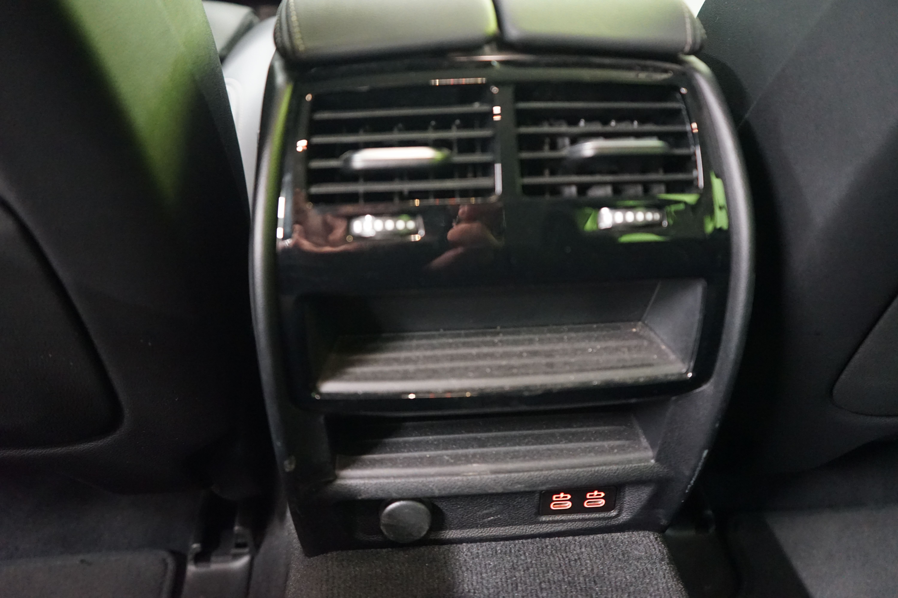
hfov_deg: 63.7
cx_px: 449
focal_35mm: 29
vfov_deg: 45.0
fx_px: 723
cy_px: 299
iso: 6400
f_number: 3.5
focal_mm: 29
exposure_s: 1/5
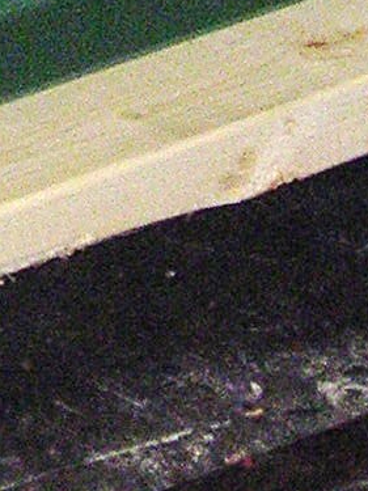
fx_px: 7049
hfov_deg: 3.0
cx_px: -211
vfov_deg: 3.9
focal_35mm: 497
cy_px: -482
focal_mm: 13.7
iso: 400
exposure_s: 1/60.1
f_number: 4.3
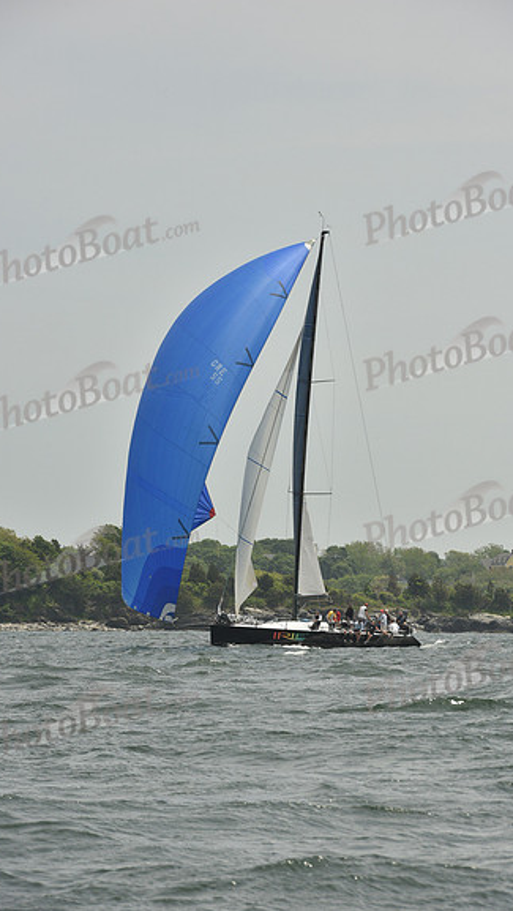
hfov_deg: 6.1
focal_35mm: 200
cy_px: 455
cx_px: 282
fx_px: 4832
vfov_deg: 10.8
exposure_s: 1/1000
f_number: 13
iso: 400
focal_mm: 190
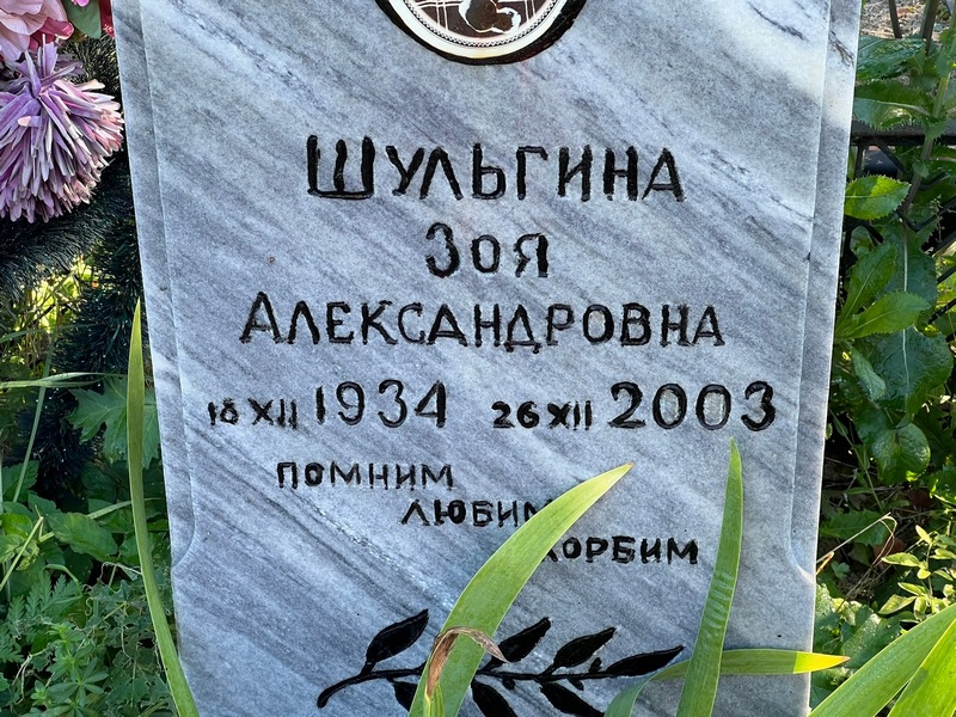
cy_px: 358
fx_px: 2127
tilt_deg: -33.7
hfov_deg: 25.3
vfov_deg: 19.1
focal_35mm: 77
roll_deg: -3.2
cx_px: 478
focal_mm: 9
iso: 64
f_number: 2.8
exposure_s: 1/99
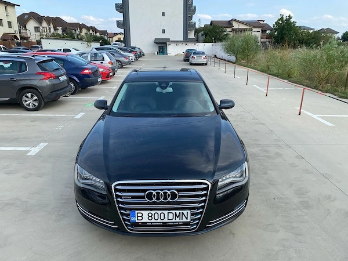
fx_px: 261
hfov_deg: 67.3
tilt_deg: -16.5
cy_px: 130
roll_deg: +0.6
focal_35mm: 26
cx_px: 174
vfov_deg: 53.1
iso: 32
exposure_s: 1/1362
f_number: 1.8
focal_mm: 4.25
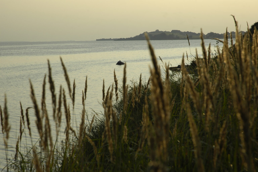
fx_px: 752
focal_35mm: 105
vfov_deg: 13.0
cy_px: 86
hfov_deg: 19.5
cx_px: 129
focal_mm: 70
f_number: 11
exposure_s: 1/500
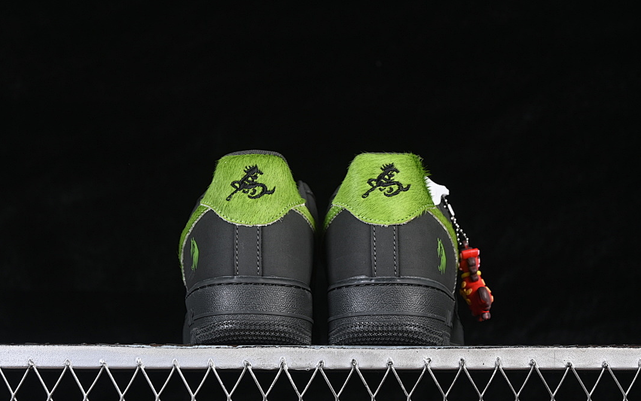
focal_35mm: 77
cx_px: 319
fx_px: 1345
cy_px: 211
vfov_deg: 16.9
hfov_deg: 26.8
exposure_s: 1/60
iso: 160
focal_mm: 50
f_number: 6.3
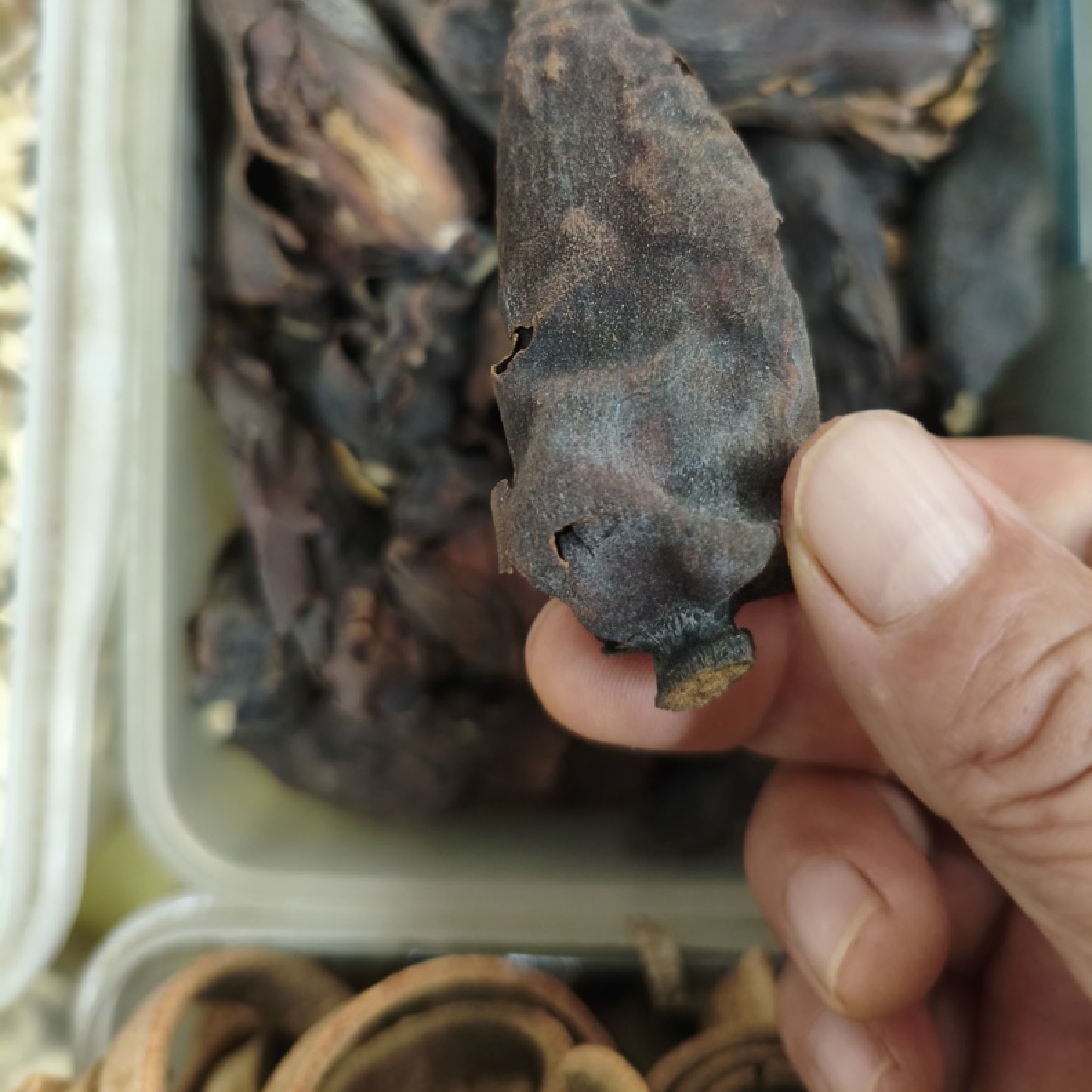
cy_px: 372
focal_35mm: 31
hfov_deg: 52.5
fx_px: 1106
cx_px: 551
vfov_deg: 51.6
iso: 800
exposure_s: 1/33.3
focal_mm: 4.94
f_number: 1.5
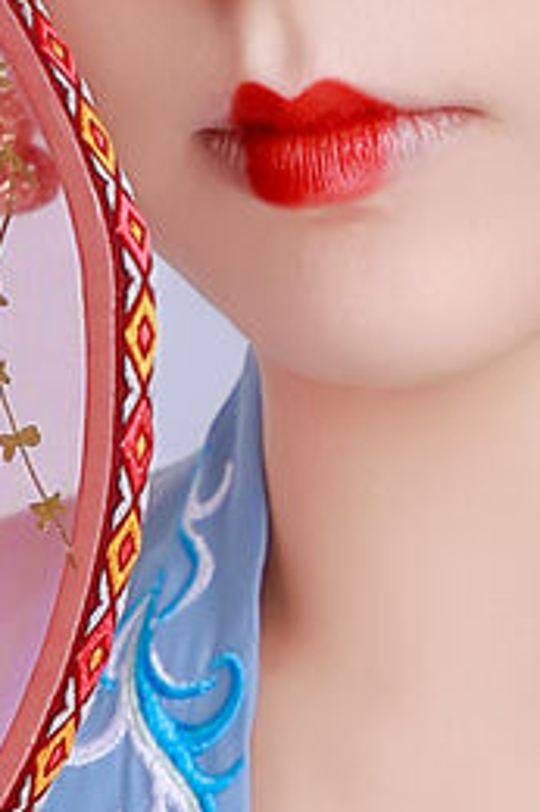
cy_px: 56
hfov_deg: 1.9
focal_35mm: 713
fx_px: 16063
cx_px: 365
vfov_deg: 2.9
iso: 100
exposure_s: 1/160
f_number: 7.1
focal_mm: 105
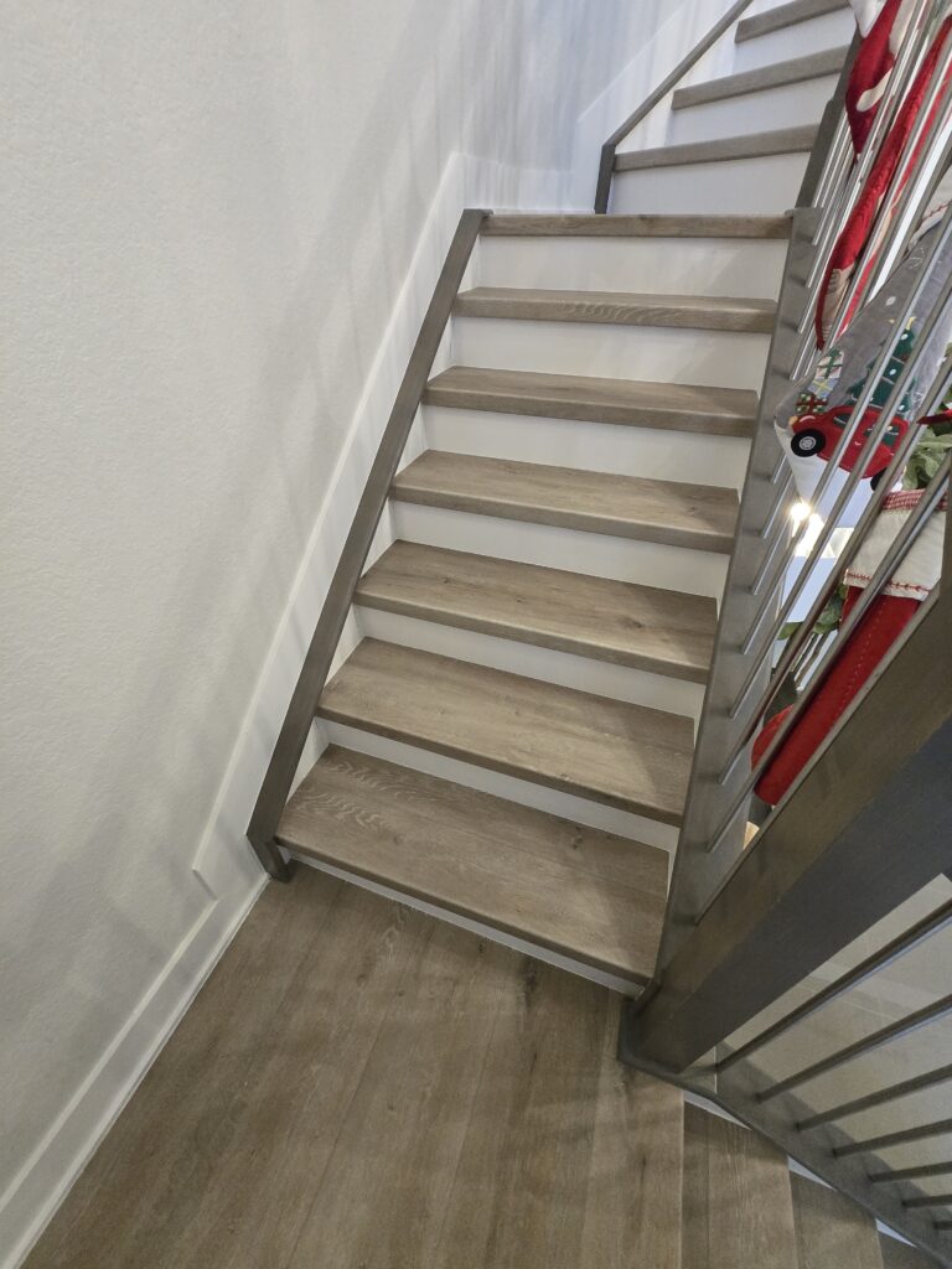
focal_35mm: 13
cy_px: 634
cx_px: 476
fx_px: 477
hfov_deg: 89.9
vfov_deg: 106.2
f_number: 2.2
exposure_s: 1/60
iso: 500
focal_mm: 1.7
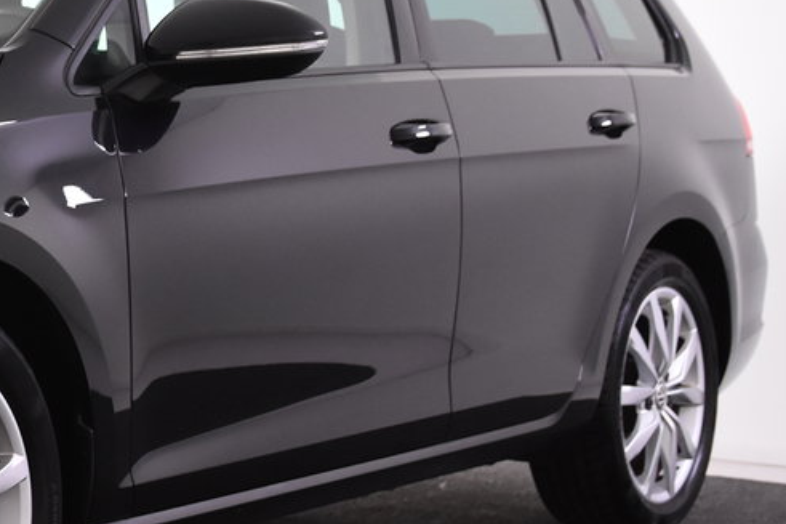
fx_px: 2647
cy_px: 276
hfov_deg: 16.1
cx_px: -195
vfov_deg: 11.3
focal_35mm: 121
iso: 1600
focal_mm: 31
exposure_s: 1/80
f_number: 4.5
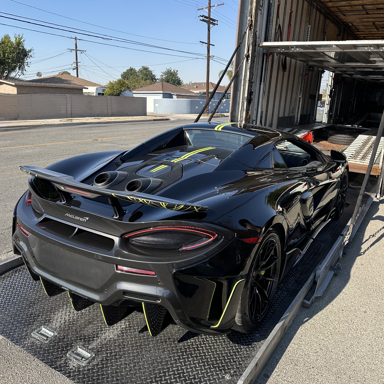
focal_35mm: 29
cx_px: 195
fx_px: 364
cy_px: 177
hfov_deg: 55.6
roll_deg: -1.8
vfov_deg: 55.6
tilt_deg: -6.7
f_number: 1.78
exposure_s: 1/2353
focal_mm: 6.86
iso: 80
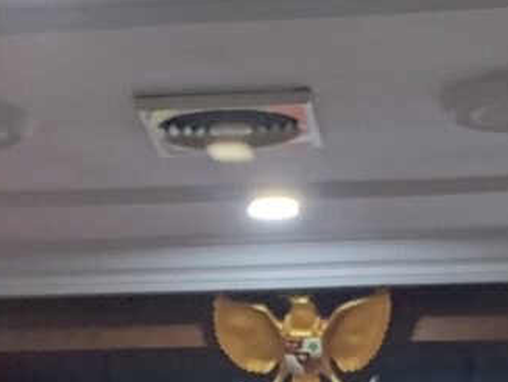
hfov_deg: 9.6
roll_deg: -0.9
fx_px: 2996
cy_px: 993
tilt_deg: -0.1
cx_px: 8
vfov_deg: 6.8
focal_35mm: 204
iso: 320
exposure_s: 1/60
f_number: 1.8
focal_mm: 4.25
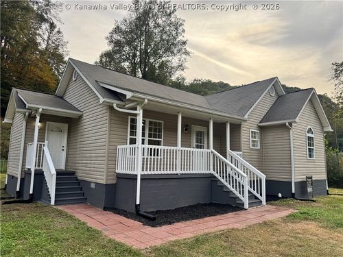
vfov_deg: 56.8
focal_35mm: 24
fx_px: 238
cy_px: 128
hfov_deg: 71.6
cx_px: 172
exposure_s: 1/577
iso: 80
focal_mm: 6.76
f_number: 1.78
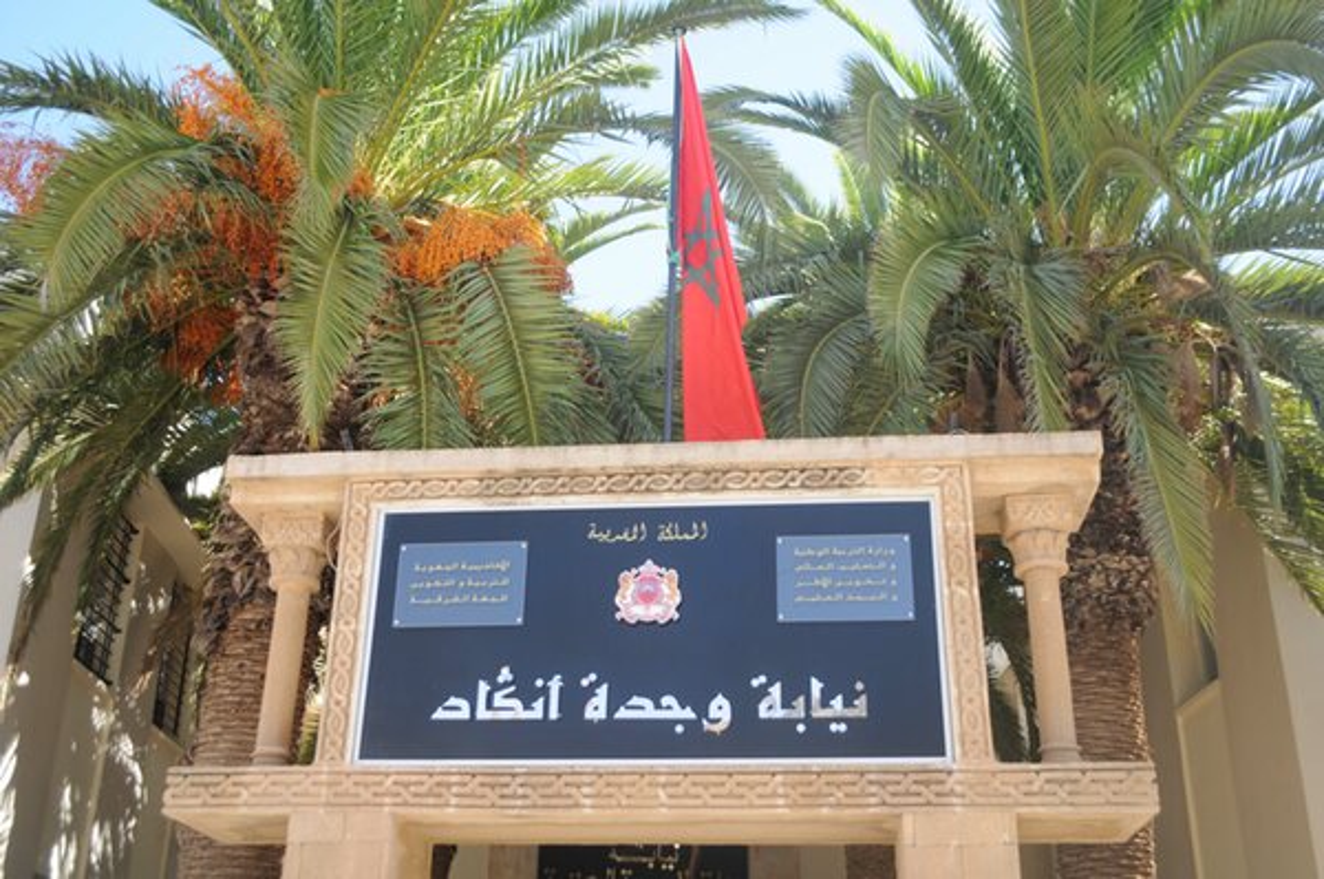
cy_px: 440
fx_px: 1432
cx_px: 662
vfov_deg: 34.1
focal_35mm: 39
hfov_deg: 49.6
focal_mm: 26
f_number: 4.2
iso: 200
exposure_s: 1/250
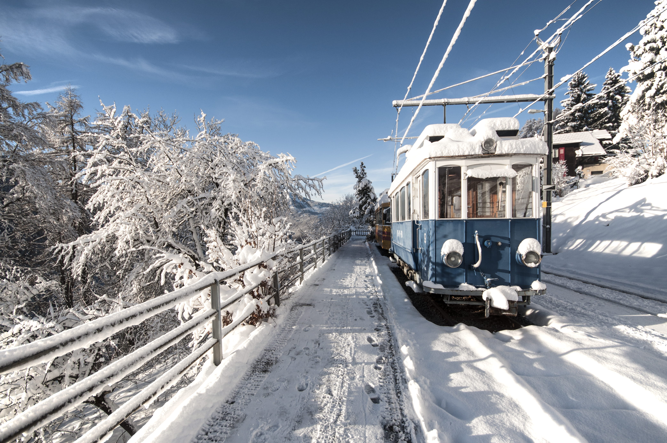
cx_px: 334
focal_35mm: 21
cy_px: 222
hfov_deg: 81.3
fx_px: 389
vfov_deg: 59.4
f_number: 7.1
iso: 200
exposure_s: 1/800
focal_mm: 14
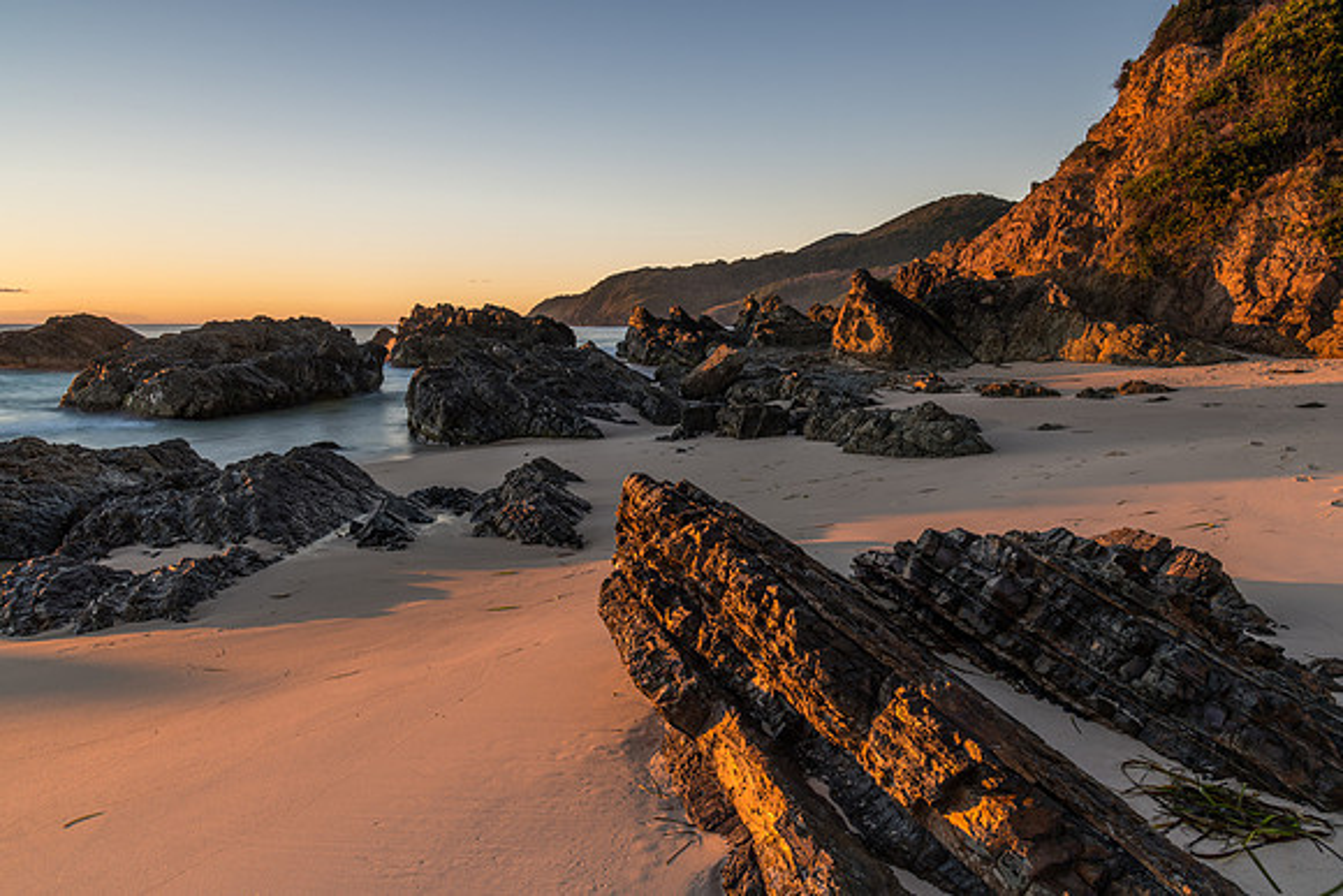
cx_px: 725
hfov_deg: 66.6
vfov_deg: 47.4
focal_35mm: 27
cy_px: 443
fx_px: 1021
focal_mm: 24
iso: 31
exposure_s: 4
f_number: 9
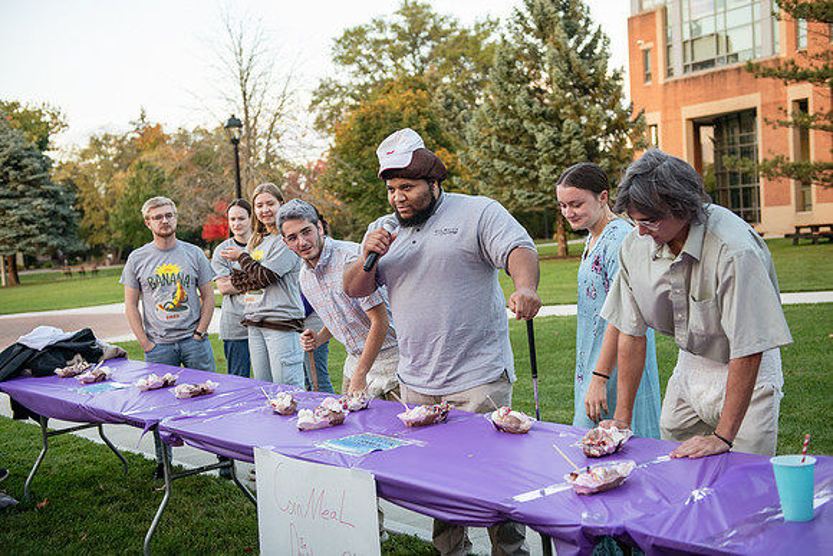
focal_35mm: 45
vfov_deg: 29.9
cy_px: 278
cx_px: 416
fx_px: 1041
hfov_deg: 43.6
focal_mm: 45
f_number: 3.2
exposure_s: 1/400
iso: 800
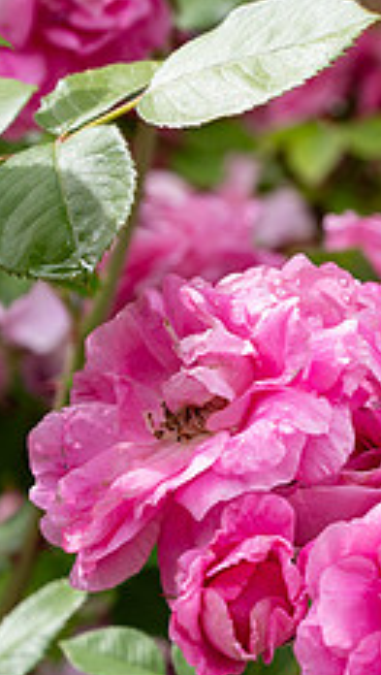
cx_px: 904
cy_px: 163
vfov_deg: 9.7
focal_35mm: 221
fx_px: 3958
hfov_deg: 5.3
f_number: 5.6
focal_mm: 70
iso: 100
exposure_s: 1/320
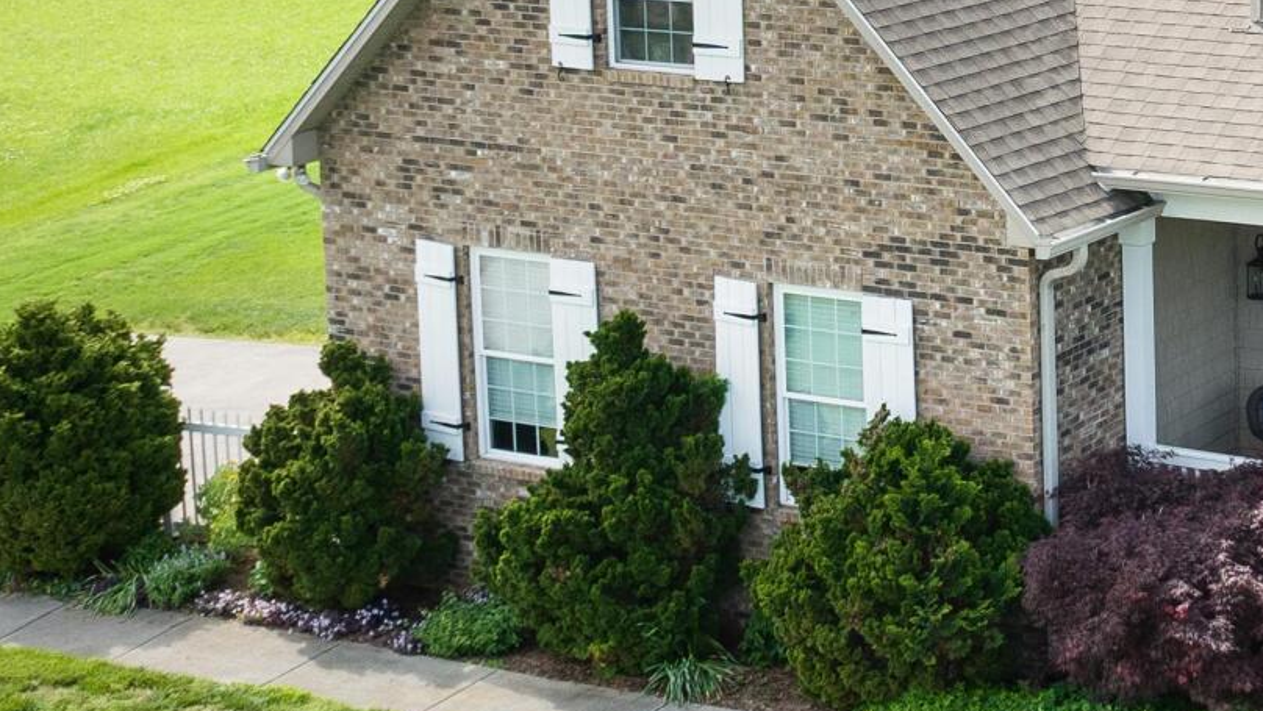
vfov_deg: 12.3
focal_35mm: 97
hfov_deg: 20.8
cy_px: -11
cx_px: 1432
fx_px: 3249
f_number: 2.8
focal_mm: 12.29
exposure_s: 1/500
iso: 260
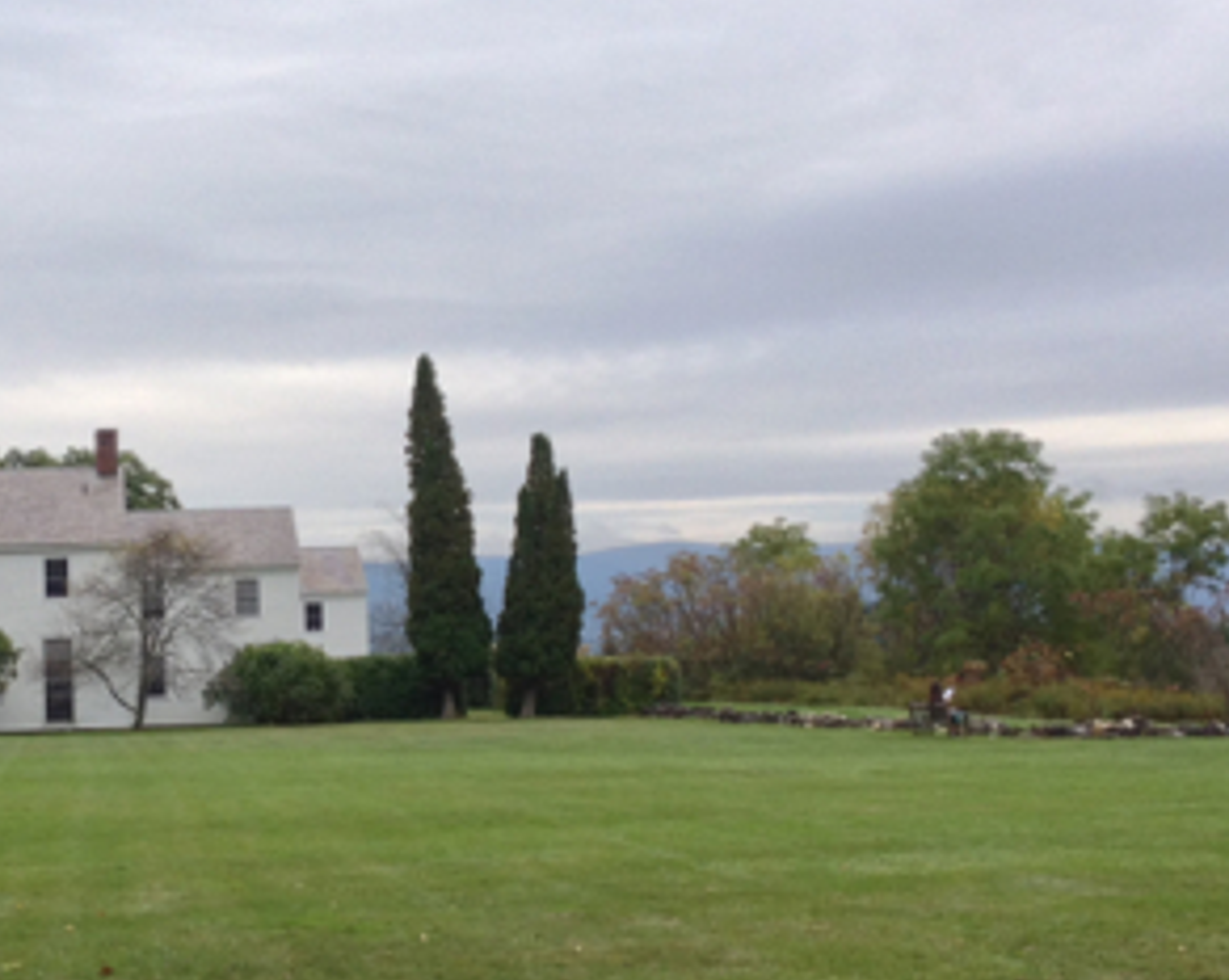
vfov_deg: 20.4
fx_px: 2725
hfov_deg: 25.1
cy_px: 501
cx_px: 316
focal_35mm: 75
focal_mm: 4.28
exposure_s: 1/383
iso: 50
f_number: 2.4
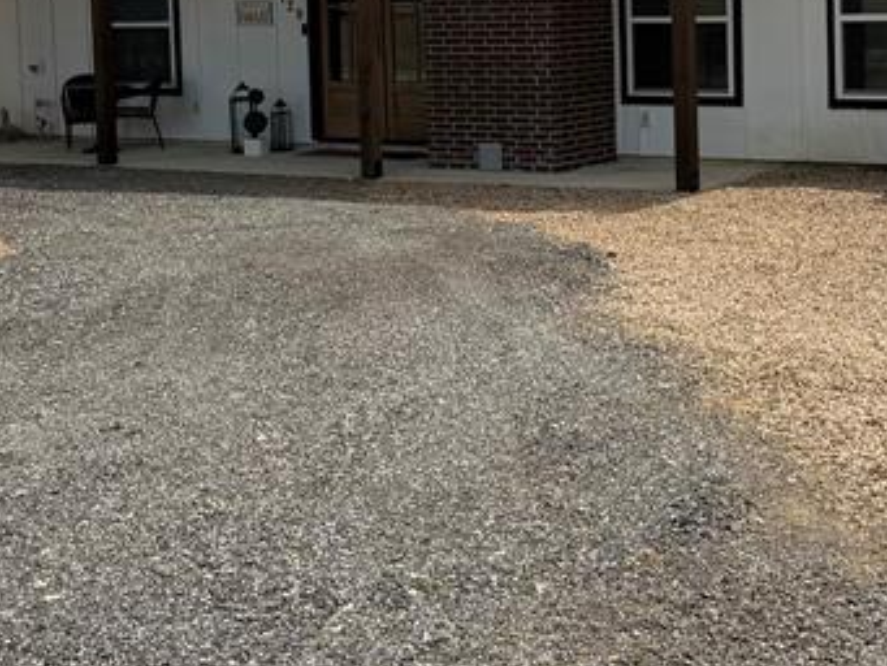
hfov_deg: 26.9
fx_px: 1846
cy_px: 107
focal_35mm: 72
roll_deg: +1.3
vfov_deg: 20.2
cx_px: 577
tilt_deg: -4.8
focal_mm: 6.76
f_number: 1.78
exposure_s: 1/6711
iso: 80
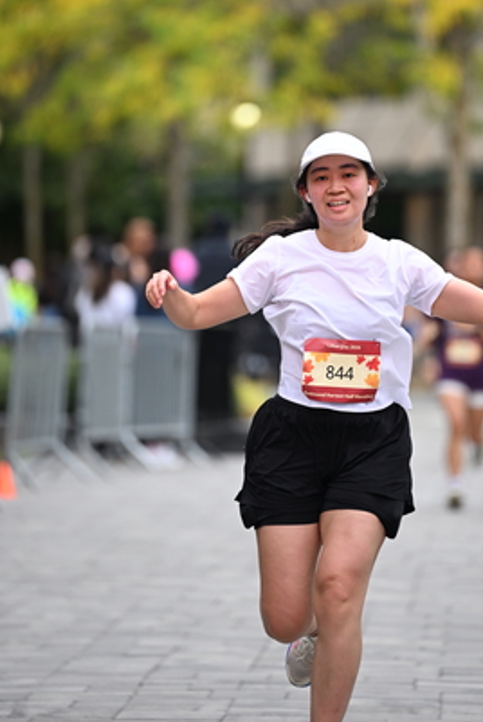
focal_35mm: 274
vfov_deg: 7.5
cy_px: 241
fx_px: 5504
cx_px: 318
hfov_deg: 5.0
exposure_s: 1/2000
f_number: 2.8
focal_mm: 200
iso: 640
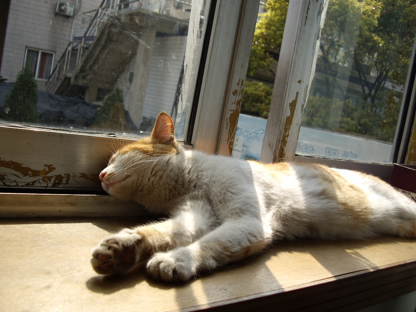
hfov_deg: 49.0
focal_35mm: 38
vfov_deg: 37.7
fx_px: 457
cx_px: 208
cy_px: 156
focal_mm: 7.9
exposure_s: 1/400
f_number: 2.8
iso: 64
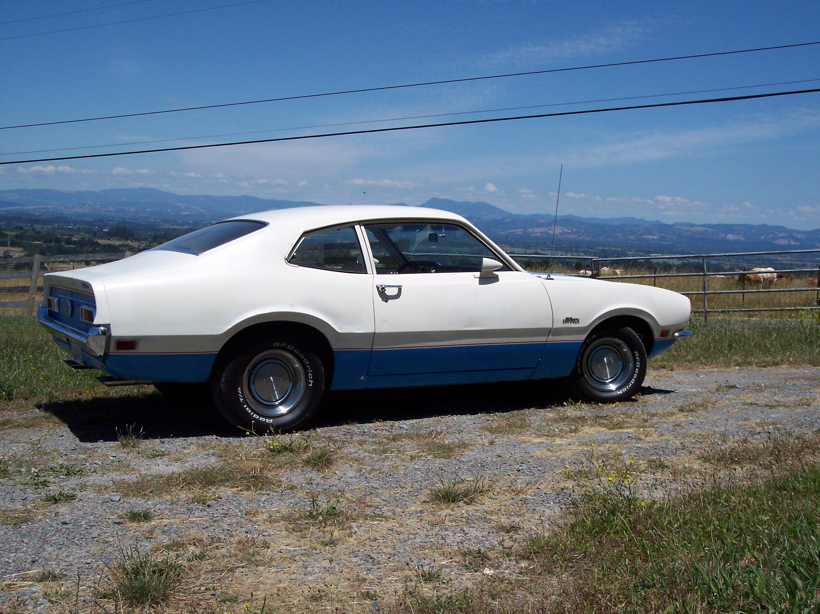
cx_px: 410
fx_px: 900
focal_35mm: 38
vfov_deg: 37.7
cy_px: 307
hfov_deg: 49.0
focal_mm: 8
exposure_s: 1/1000
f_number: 4.8
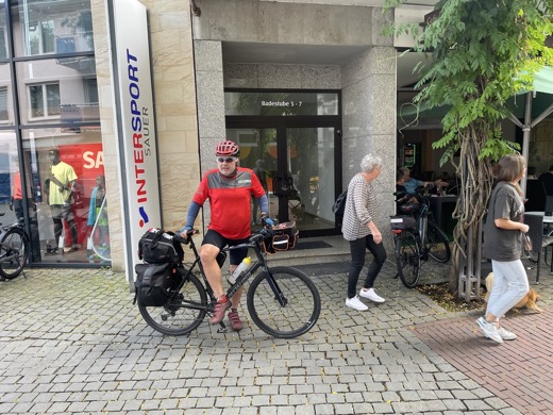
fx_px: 415
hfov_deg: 67.3
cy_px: 208
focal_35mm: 26
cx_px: 276
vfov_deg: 53.1
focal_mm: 4.2
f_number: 1.6
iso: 64
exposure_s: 1/121
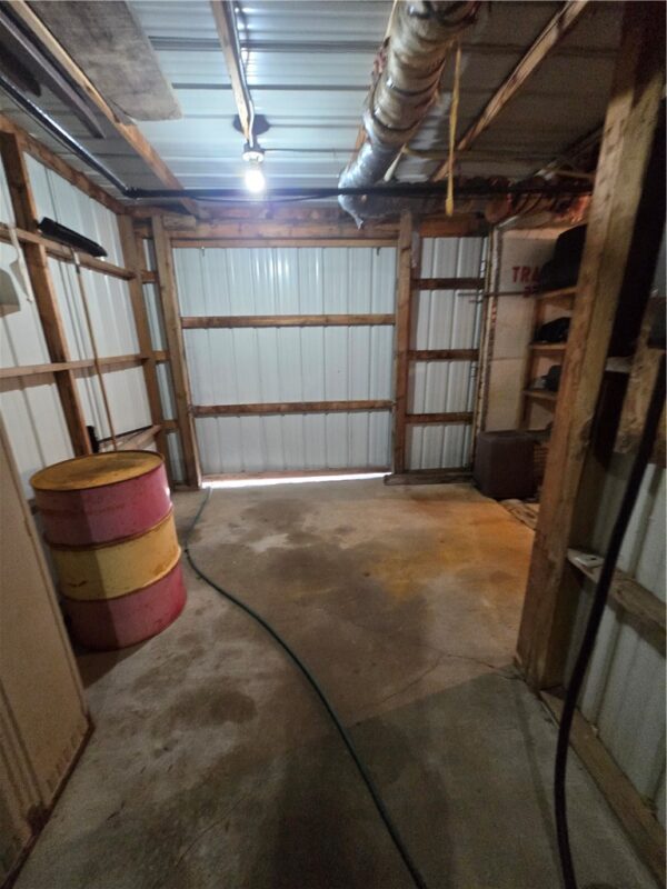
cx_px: 334
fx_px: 334
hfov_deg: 89.9
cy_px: 444
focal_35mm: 13
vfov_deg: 106.2
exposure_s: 1/60
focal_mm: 2.2
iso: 640
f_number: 2.2
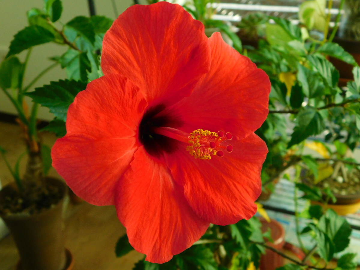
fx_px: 468
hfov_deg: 42.1
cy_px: 135
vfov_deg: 32.2
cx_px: 180
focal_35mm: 45
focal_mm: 8
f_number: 3.7
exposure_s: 1/160
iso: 400
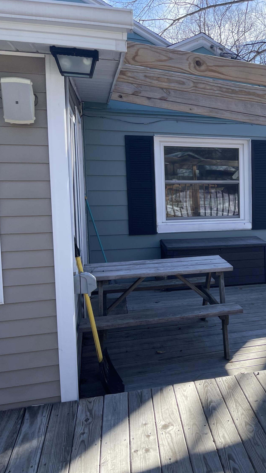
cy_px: 236
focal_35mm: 38
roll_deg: -0.9
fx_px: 476
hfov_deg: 27.6
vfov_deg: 52.8
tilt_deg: -6.4
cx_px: 316
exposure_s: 1/1309
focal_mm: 5.1
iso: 32
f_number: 1.6
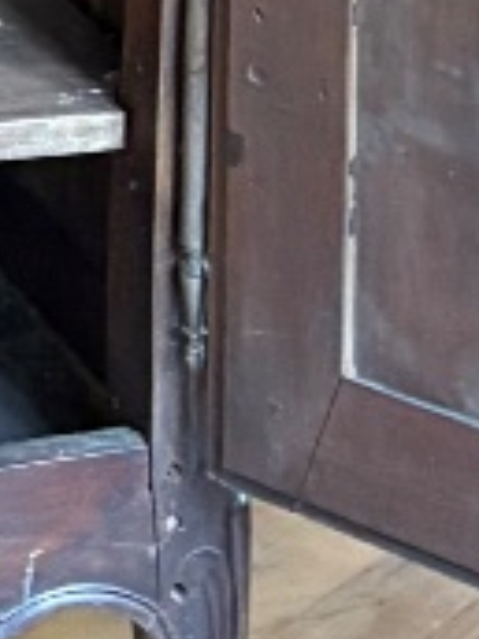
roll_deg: +0.6
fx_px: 3339
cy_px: -1089
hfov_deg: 7.5
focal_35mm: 181
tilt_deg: -5.9
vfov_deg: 9.3
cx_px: -769
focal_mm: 5.96
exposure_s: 1/40
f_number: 1.6
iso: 500
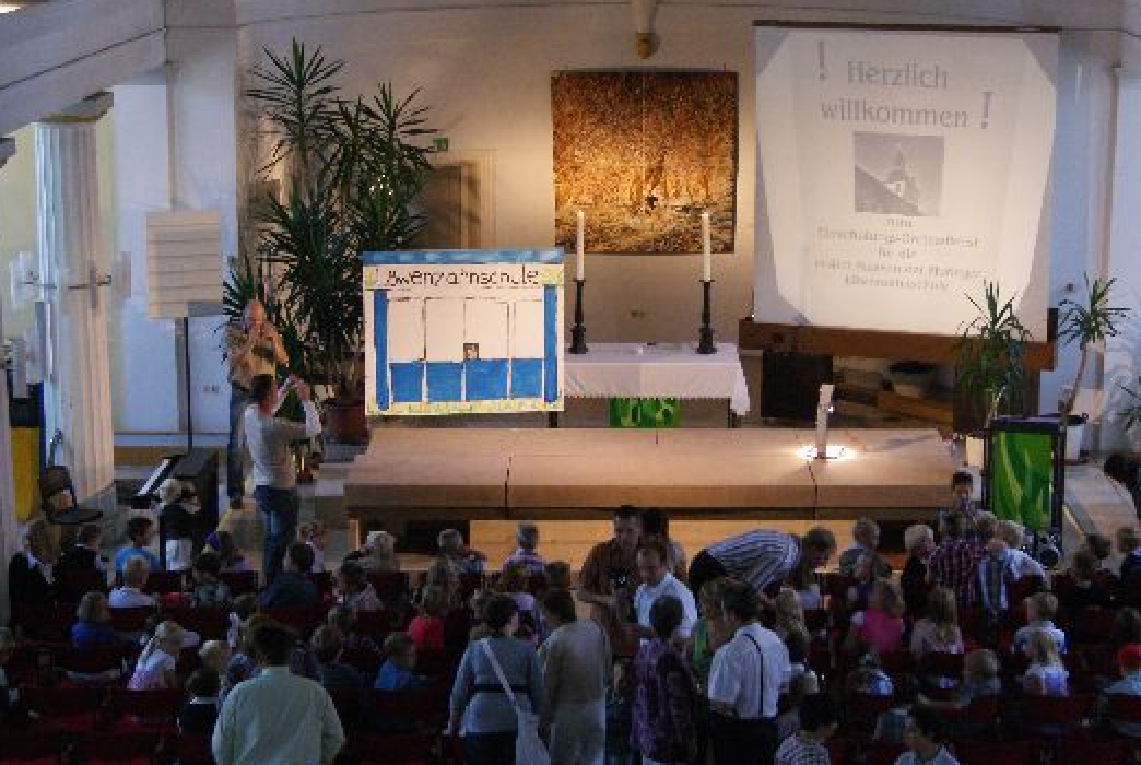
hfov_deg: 29.2
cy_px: 435
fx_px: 2191
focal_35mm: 69
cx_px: 621
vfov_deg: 19.8
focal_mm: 30
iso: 800
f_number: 4.5
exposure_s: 1/50
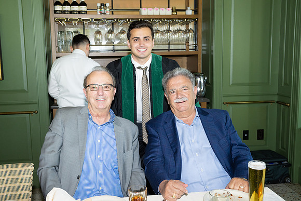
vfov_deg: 36.0
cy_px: 100
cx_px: 150
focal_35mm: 37
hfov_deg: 51.9
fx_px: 309
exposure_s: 1/80
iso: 800
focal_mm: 37
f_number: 5.6
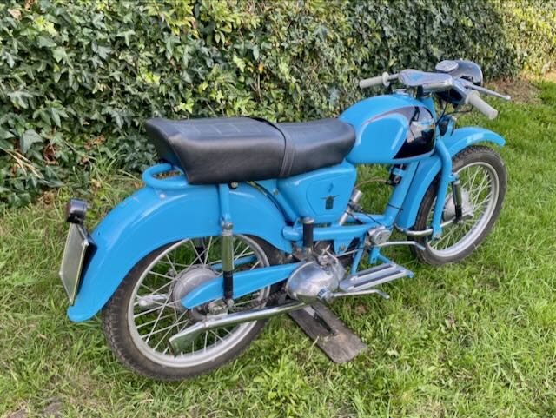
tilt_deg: -29.5
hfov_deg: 67.3
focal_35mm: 26
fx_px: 418
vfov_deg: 53.1
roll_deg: -0.7
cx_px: 278
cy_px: 209
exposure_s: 1/229
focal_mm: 4.25
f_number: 1.8
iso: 32
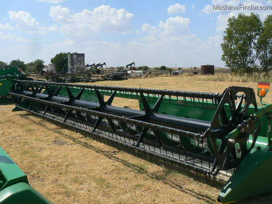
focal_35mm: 36
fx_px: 283
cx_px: 136
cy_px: 102
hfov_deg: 51.4
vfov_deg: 39.7
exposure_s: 1/500
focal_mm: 6
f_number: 7.1
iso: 80
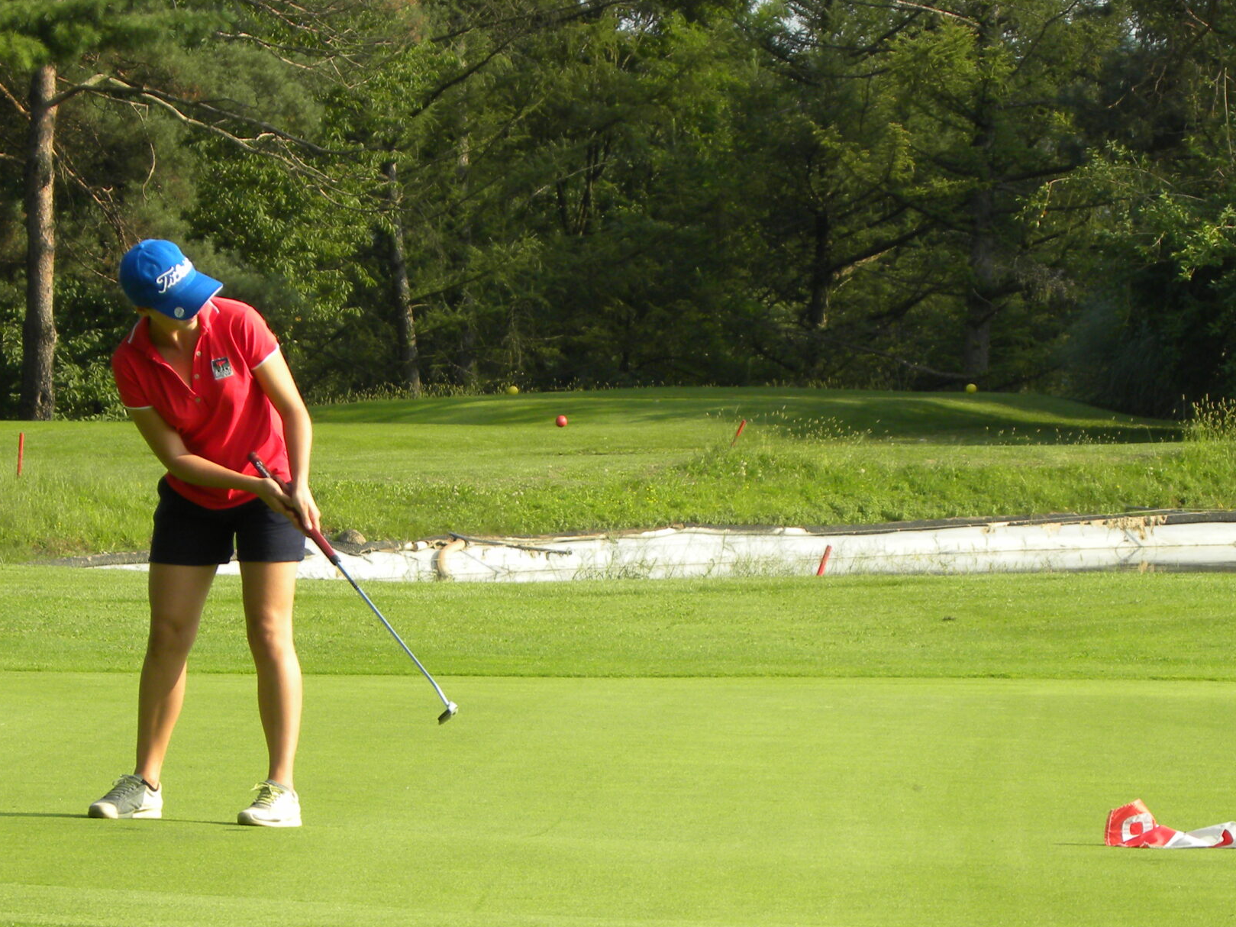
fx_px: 10390
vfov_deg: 5.1
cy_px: 699
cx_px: 430
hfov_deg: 6.8
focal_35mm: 291
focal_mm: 32.7
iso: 64
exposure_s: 1/222
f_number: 4.5
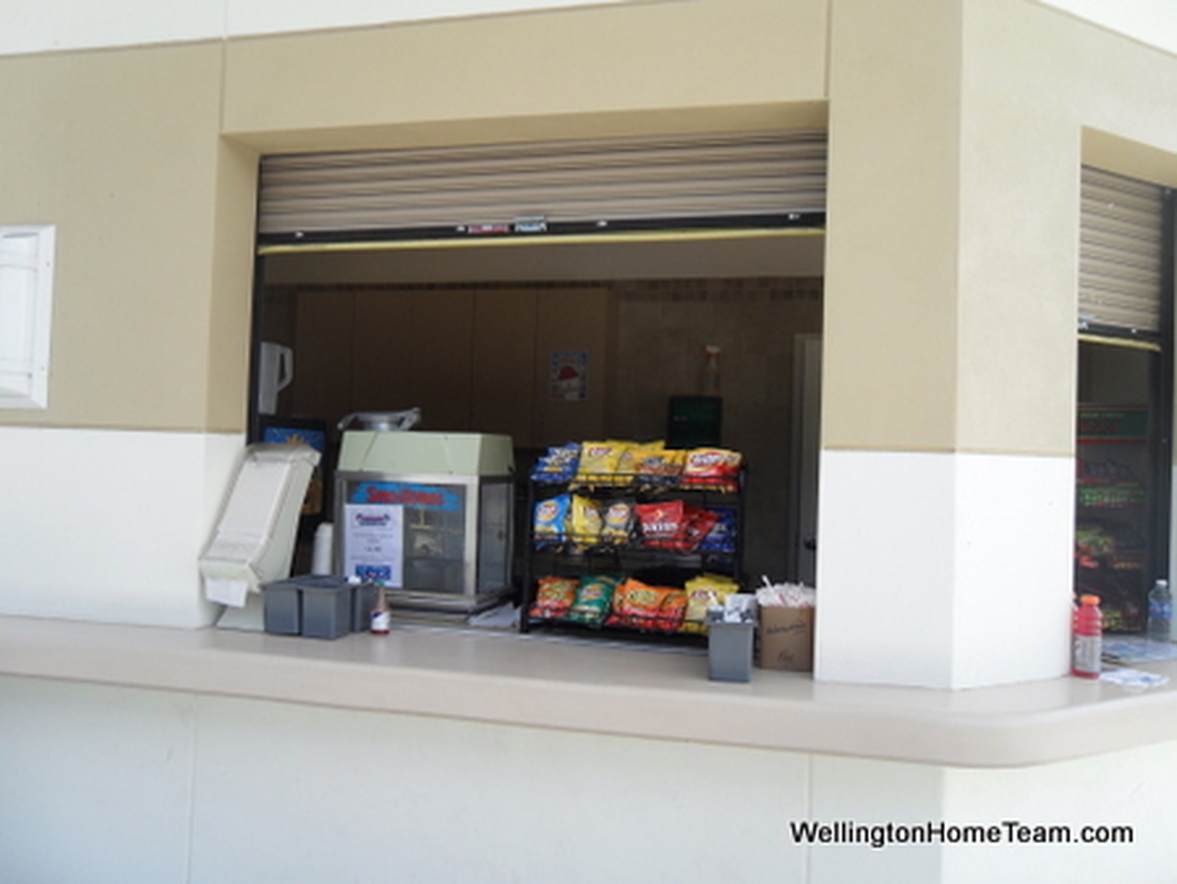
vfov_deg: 49.8
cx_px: 588
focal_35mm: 28
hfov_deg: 63.4
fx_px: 953
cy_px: 442
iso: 80
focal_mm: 5
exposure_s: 1/350
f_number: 3.4
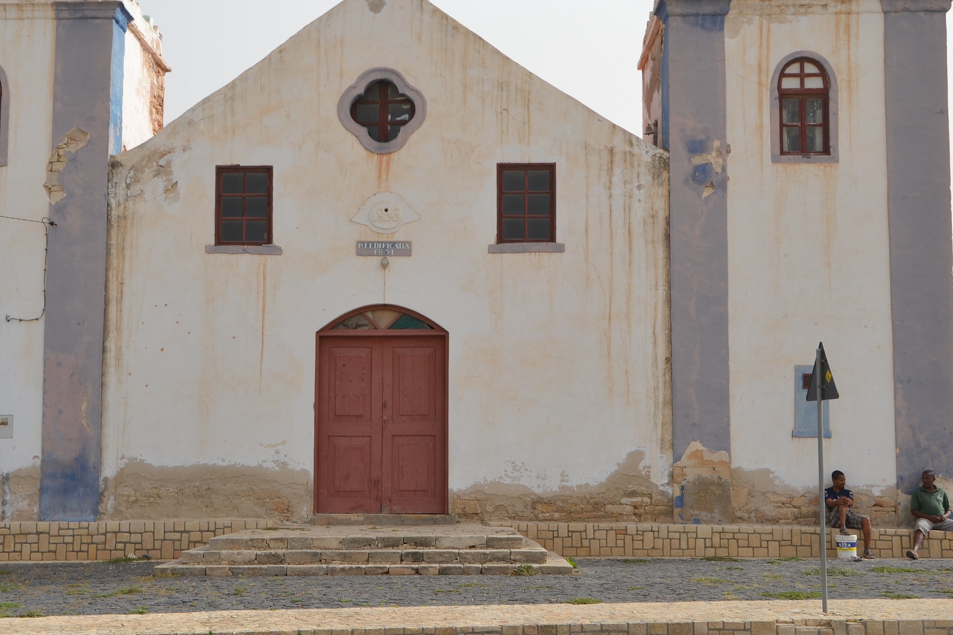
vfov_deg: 22.2
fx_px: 1615
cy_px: 260
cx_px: 387
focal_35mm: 61
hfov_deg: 32.8
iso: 100
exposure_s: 1/250
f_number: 8
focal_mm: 30
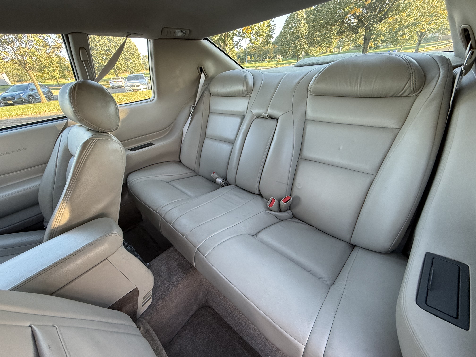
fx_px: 193
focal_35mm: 14
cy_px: 178
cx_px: 238
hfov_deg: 102.1
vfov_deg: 85.7
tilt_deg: -29.1
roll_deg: +5.1
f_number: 2.2
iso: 200
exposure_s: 1/99
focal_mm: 2.22
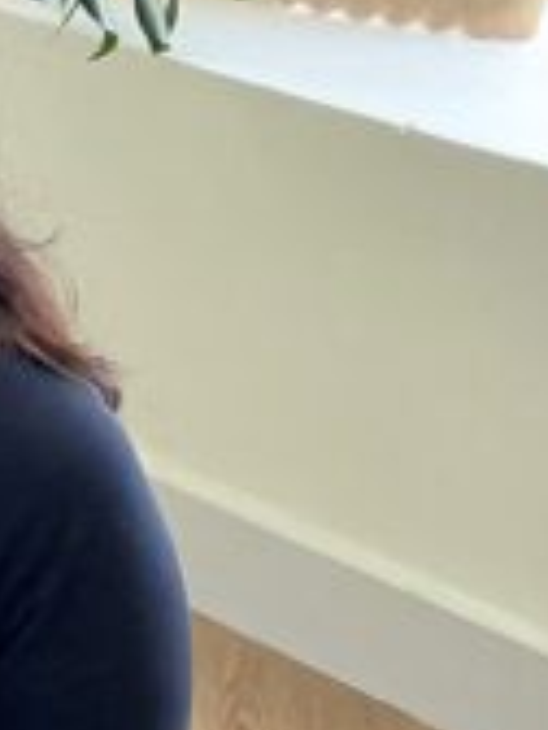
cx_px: -313
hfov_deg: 10.3
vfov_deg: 13.7
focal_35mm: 138
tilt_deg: -29.8
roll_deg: -1.8
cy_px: 973
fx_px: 2913
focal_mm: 3
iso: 50
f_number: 1.8
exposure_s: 1/100
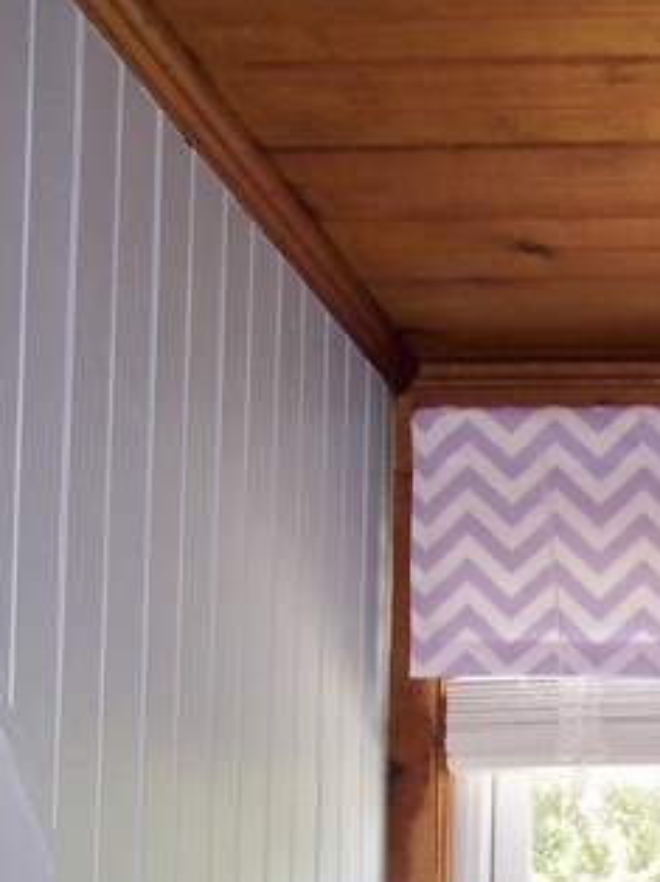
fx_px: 2367
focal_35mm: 93
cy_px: 919
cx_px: 626
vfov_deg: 20.3
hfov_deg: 15.6
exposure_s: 1/100
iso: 140
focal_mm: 6.3
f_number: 2.8
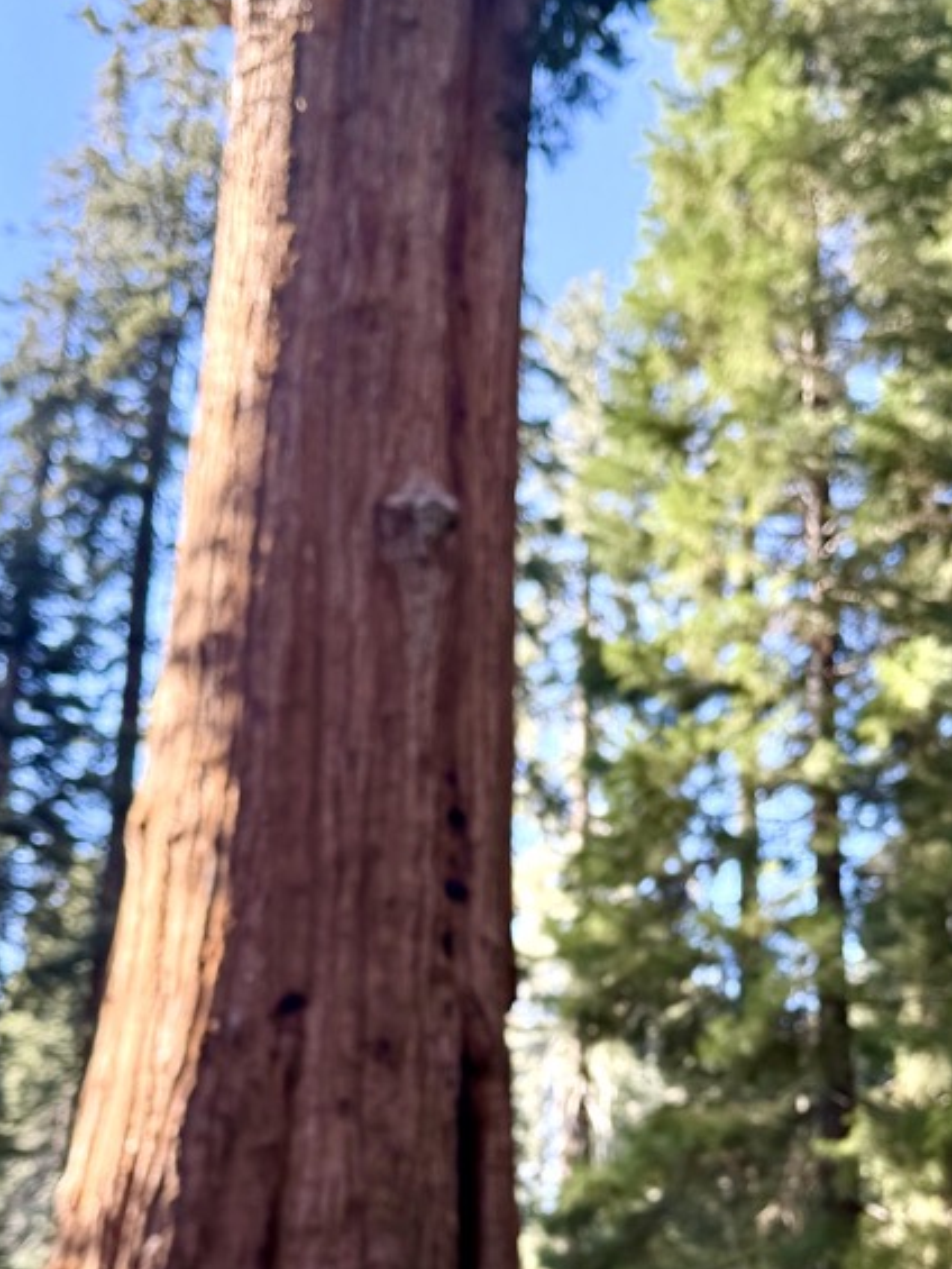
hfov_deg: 28.5
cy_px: 1013
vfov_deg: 36.2
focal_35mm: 51
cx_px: 593
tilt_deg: +22.7
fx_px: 1869
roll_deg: -2.2
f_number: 1.78
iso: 80
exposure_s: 1/256
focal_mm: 6.76
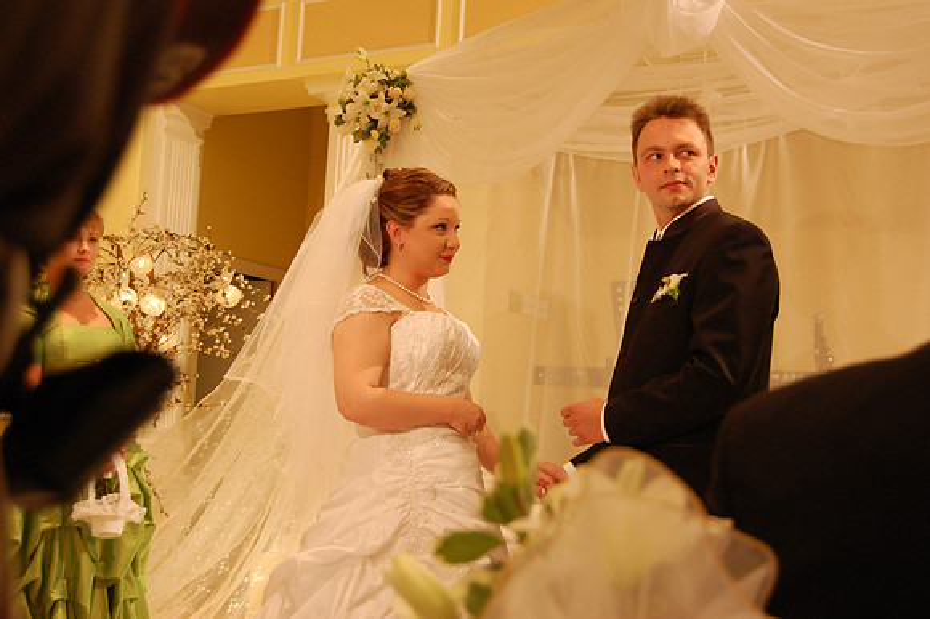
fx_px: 1201
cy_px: 310
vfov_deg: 28.9
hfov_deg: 42.3
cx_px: 465
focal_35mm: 46
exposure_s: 1/30
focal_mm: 31
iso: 800
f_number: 4.5
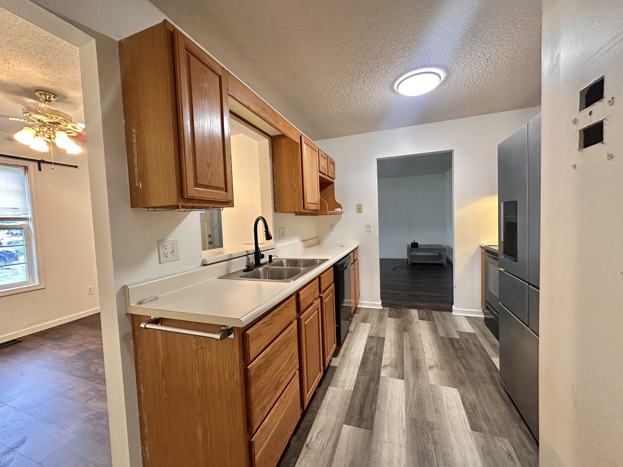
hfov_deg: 102.1
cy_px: 234
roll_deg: +2.1
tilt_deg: -2.6
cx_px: 312
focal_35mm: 14
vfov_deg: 85.7
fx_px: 252
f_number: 2.2
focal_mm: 2.22
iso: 640
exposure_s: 1/60
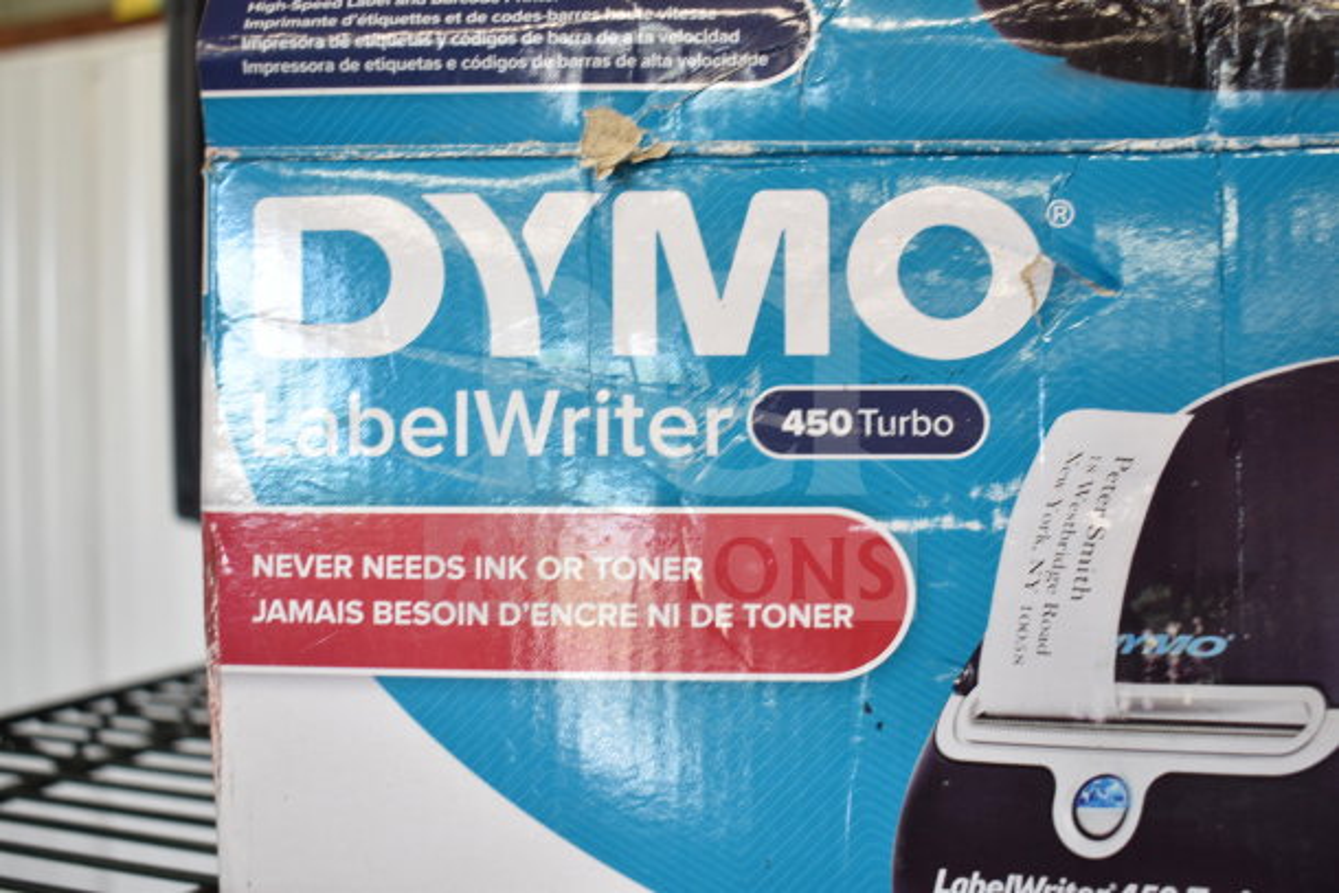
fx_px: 1339
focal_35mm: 36
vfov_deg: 36.9
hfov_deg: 53.1
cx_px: 670
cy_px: 446
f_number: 4
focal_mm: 24
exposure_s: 1/40
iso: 450
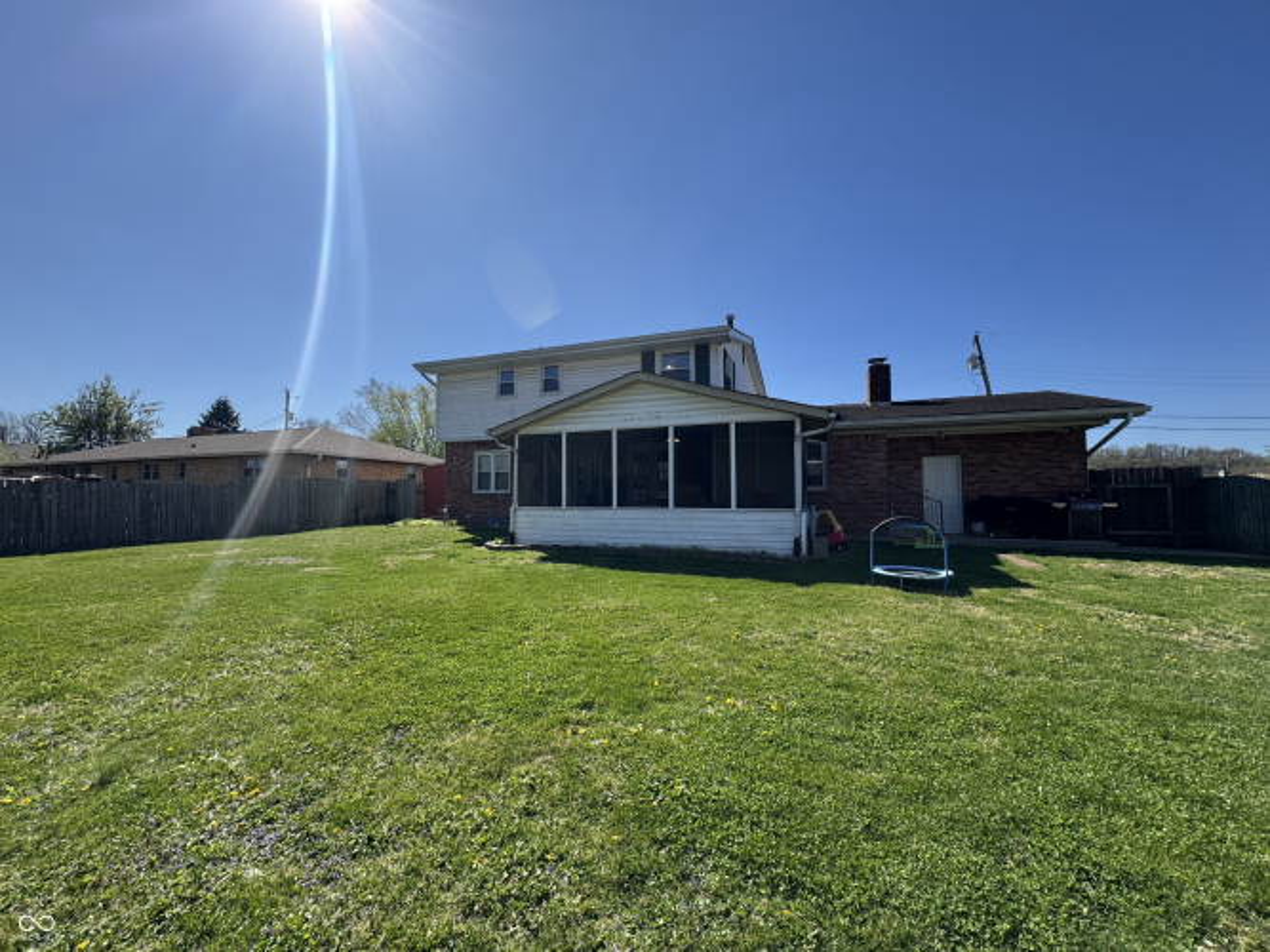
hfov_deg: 102.1
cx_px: 635
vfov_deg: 85.7
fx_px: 514
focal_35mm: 14
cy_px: 476
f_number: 2.2
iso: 50
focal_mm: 2.22
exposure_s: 1/1506
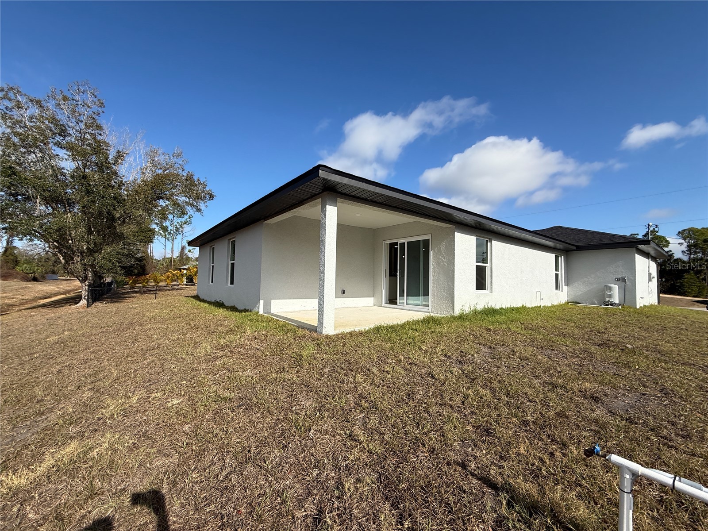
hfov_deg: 102.1
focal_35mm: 14
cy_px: 266
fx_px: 286
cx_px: 354
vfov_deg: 85.7
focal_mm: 2.22
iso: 50
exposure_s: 1/2841
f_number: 2.2
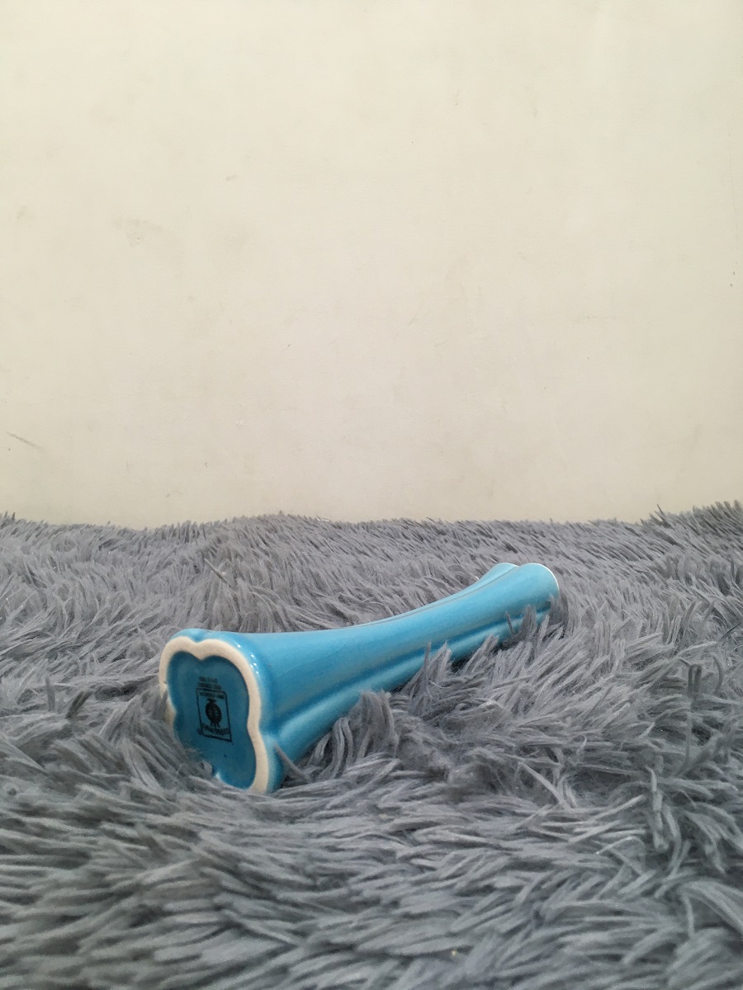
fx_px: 830
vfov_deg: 61.7
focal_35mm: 29
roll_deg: -1.5
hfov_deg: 48.2
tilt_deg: -12.1
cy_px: 495
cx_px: 372
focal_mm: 4.15
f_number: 2.2
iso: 80
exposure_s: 1/33
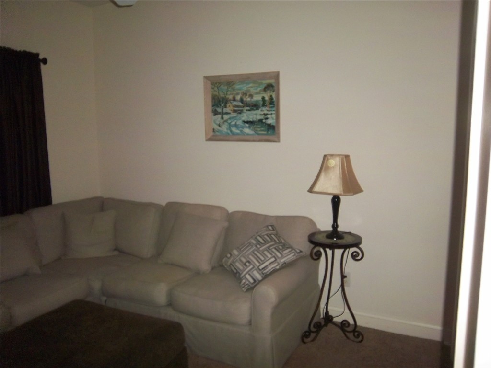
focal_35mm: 28
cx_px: 246
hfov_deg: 63.4
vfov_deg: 49.7
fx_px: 397
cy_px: 184
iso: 250
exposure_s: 1/30
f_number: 3.5
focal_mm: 5.1
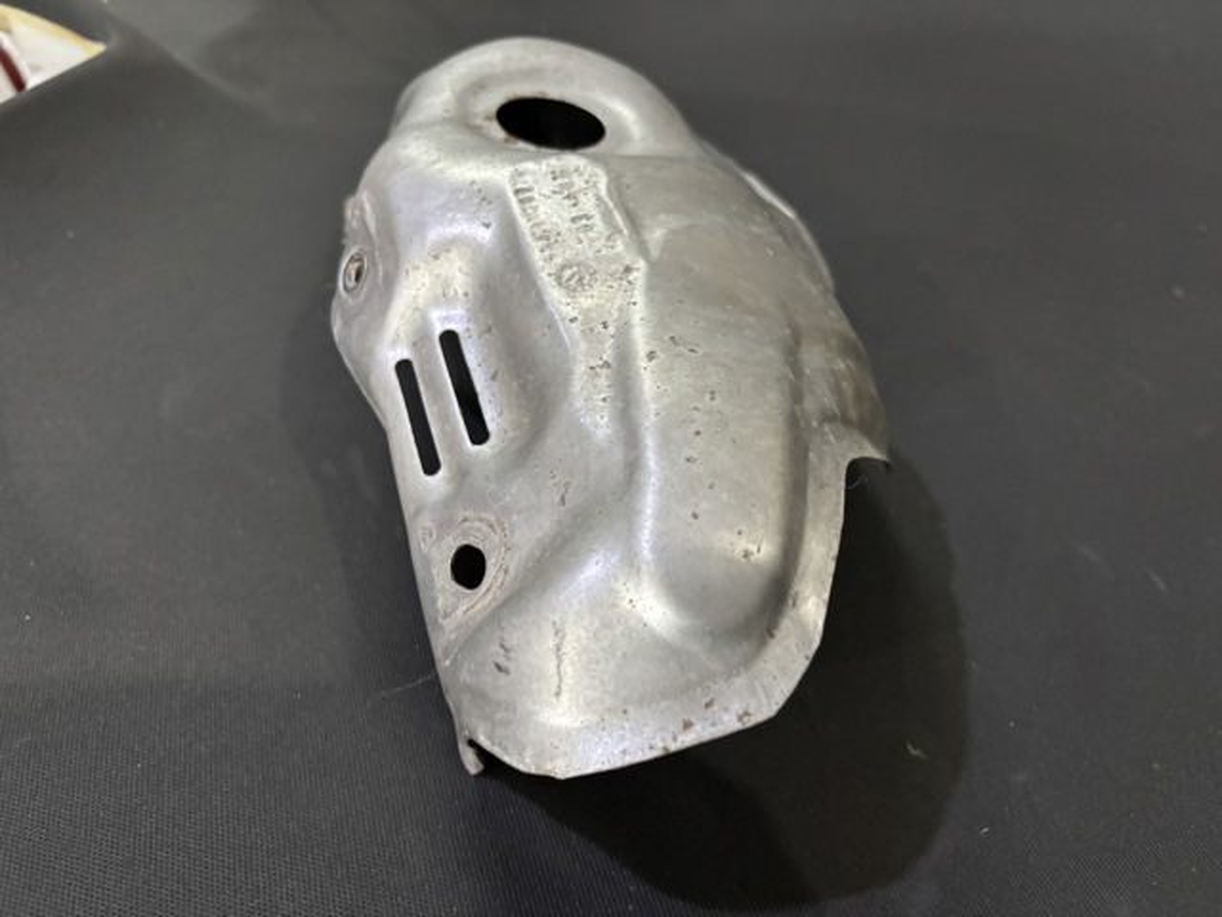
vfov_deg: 53.1
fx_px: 918
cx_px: 611
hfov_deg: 67.3
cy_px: 458
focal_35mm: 26
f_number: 1.6
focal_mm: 5.96
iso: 500
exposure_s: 1/56
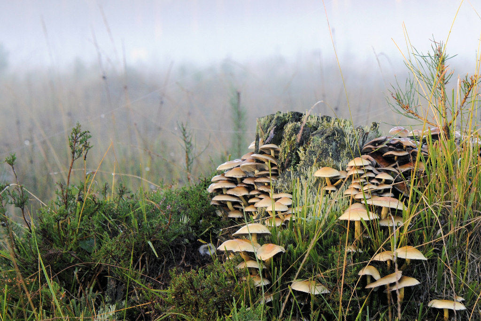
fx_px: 1704
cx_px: 240
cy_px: 160
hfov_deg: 16.1
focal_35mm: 128
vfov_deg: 10.8
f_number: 6.3
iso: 400
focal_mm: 85
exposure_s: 1/80
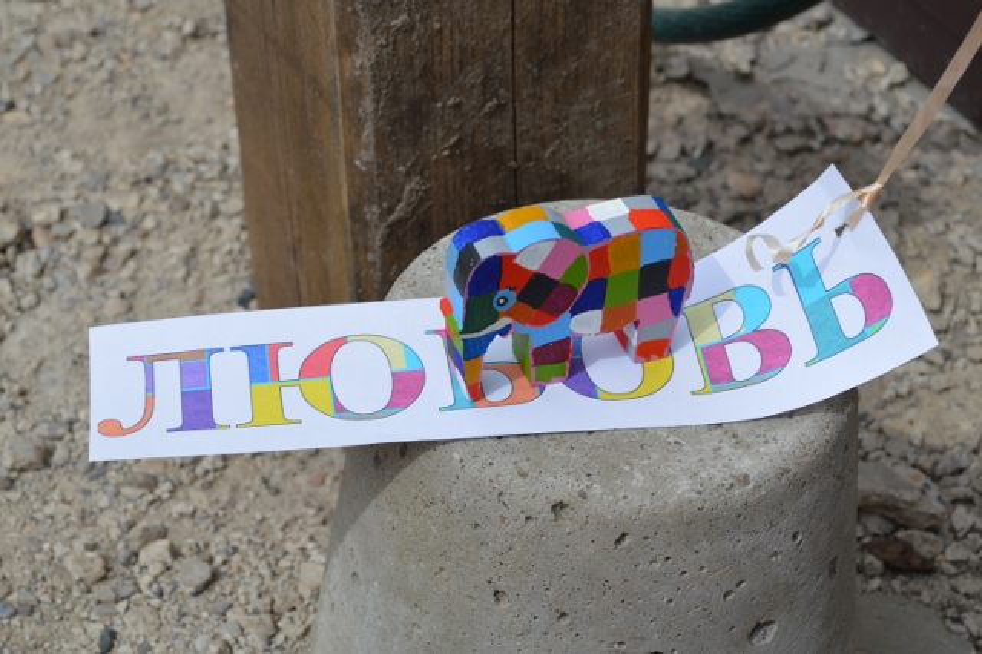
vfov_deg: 16.5
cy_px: 327
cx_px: 491
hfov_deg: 24.6
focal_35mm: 82
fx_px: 2249
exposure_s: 1/250
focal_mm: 55
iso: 100
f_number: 8
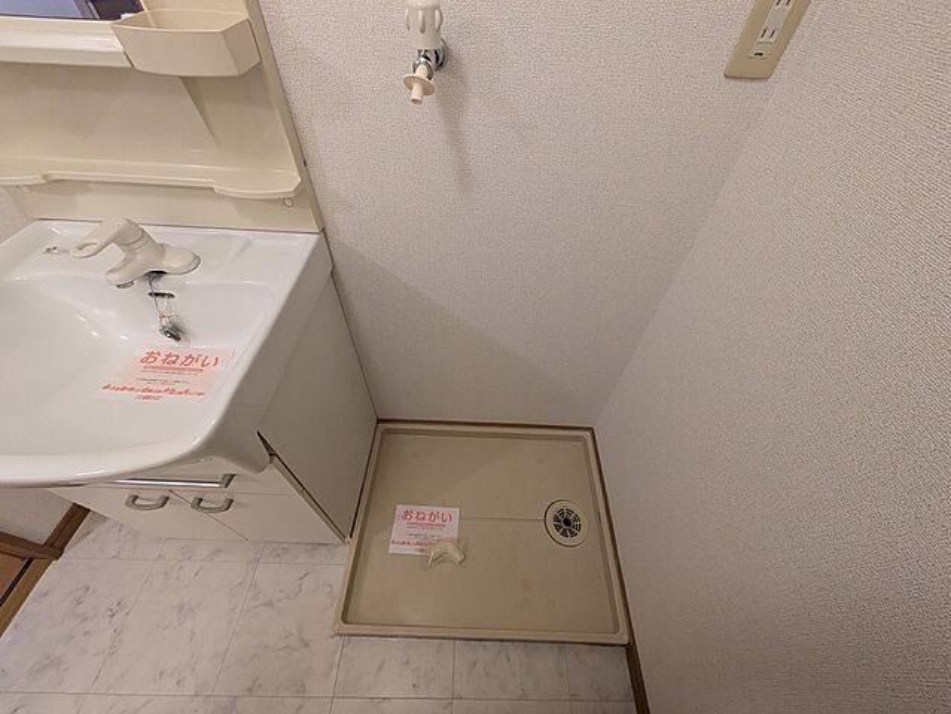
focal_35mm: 14
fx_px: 385
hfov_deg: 102.0
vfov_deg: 85.7
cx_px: 476
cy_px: 357
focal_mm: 1.83
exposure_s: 1/60
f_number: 2.2
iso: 632
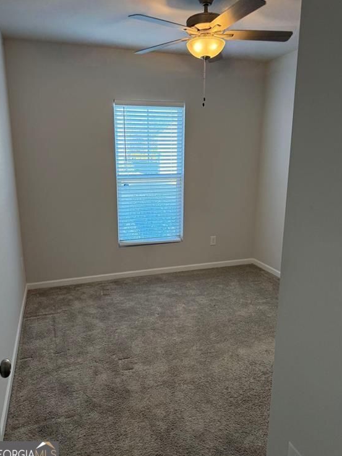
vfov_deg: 69.4
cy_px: 227
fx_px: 329
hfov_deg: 54.9
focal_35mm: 25
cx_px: 166
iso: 250
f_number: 1.78
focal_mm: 6.76
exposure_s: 1/120
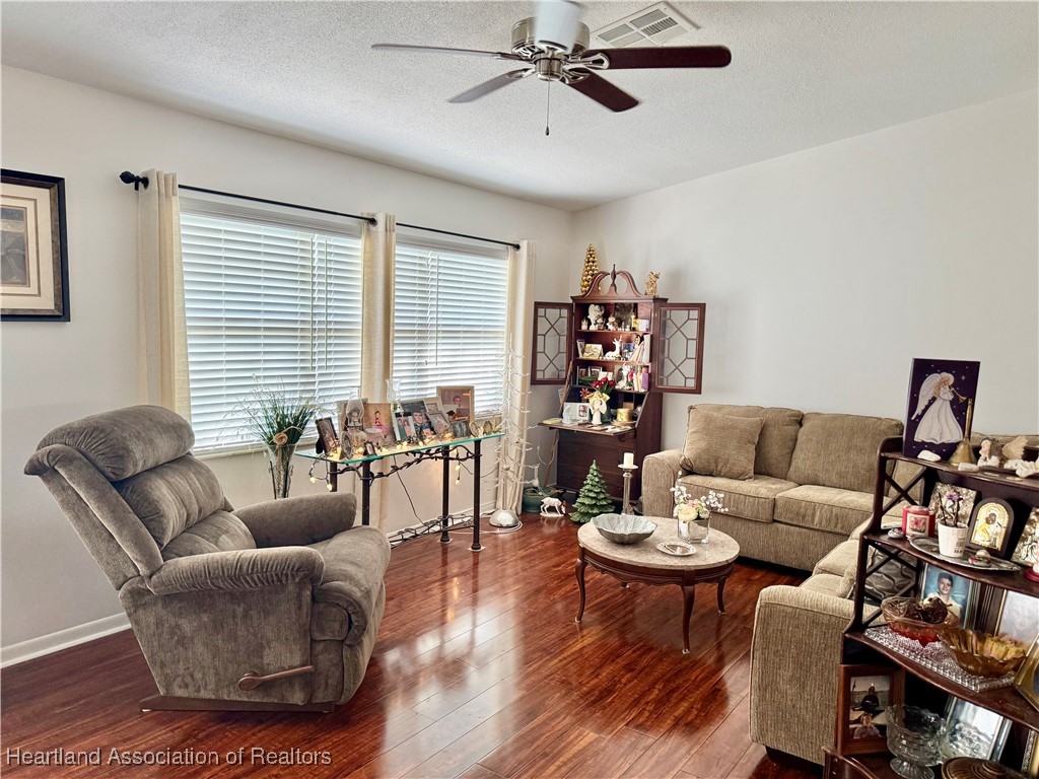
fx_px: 720
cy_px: 390
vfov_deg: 56.8
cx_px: 520
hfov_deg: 71.6
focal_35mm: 24
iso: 200
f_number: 1.78
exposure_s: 1/120
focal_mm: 6.76
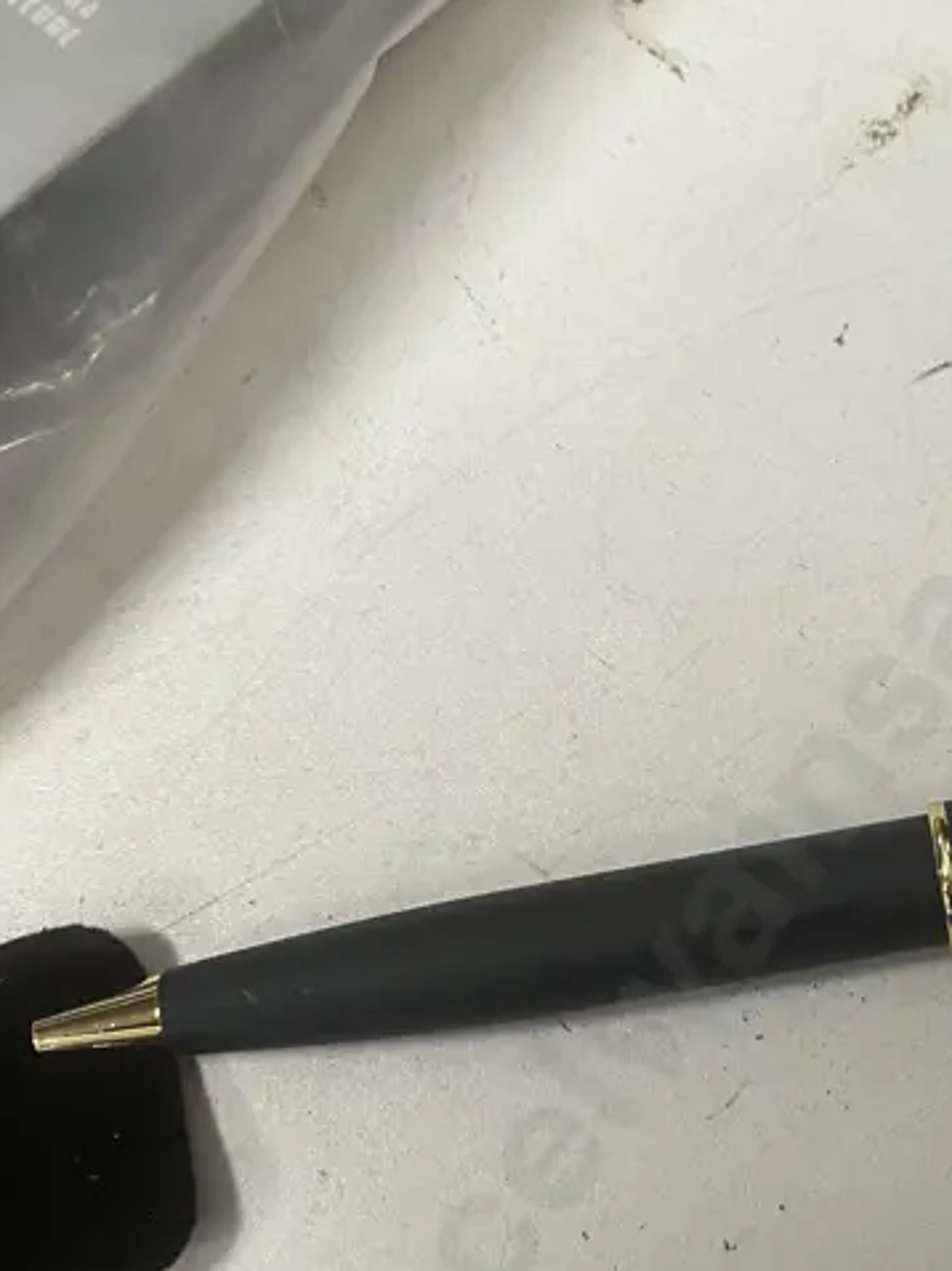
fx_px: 2202
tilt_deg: -77.3
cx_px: 870
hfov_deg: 23.7
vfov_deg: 32.1
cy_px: 731
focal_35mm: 60
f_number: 1.8
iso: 80
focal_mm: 3.99
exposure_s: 1/50
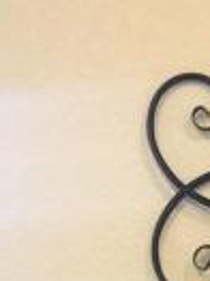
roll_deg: -0.5
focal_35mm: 170
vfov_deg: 10.3
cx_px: 336
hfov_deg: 8.5
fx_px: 1377
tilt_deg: -9.5
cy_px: 644
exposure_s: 1/15
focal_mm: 4.15
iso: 80
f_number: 2.2
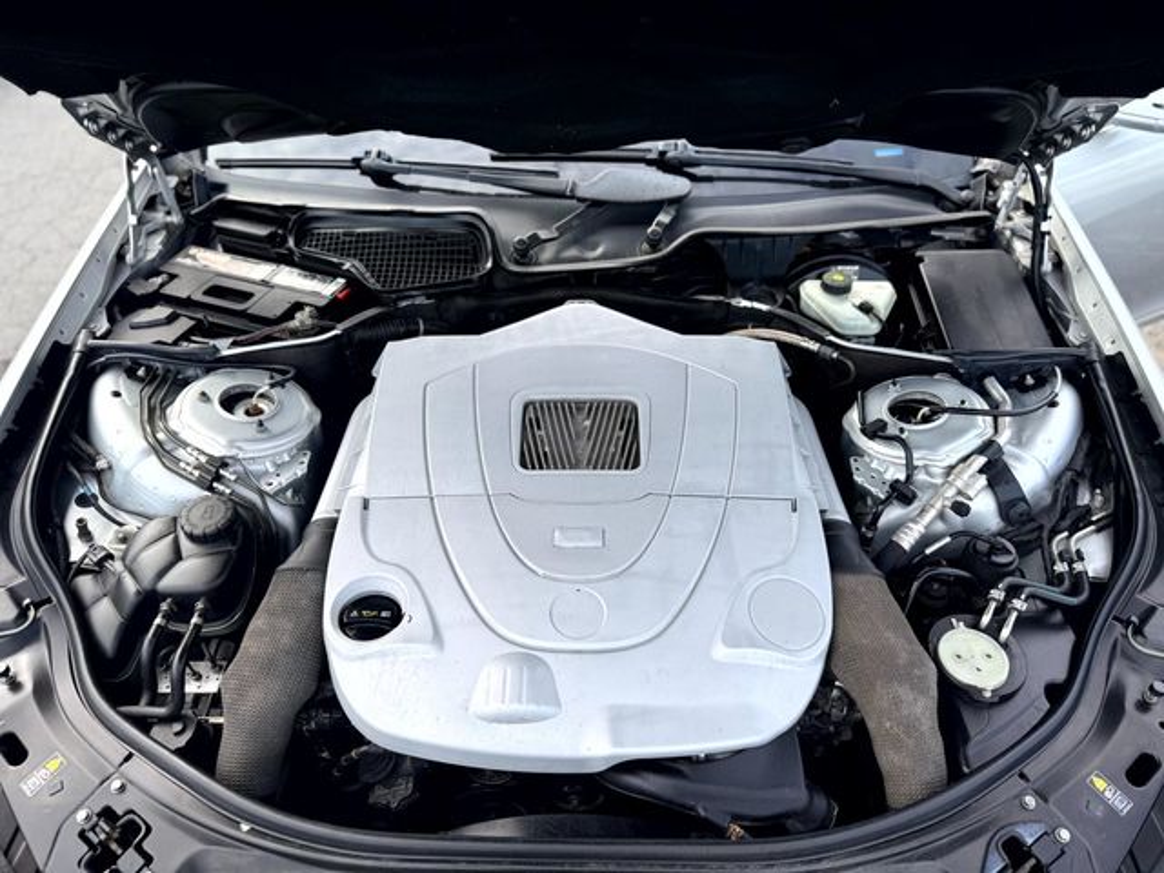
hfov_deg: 71.6
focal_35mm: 24
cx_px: 582
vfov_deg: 56.8
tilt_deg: -42.4
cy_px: 436
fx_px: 807
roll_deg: +0.6
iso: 80
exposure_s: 1/1192
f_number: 1.78
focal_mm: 6.76
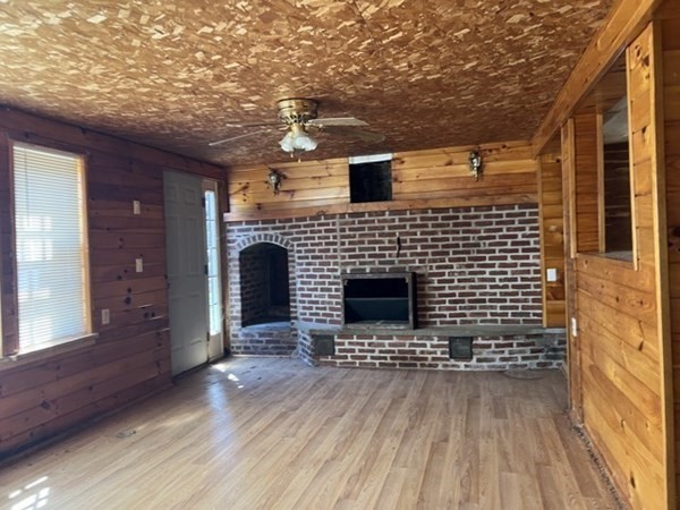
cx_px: 340
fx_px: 511
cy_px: 255
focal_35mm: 26
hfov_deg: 67.3
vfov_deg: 53.1
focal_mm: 5.7
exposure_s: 1/62
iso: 125
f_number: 1.5
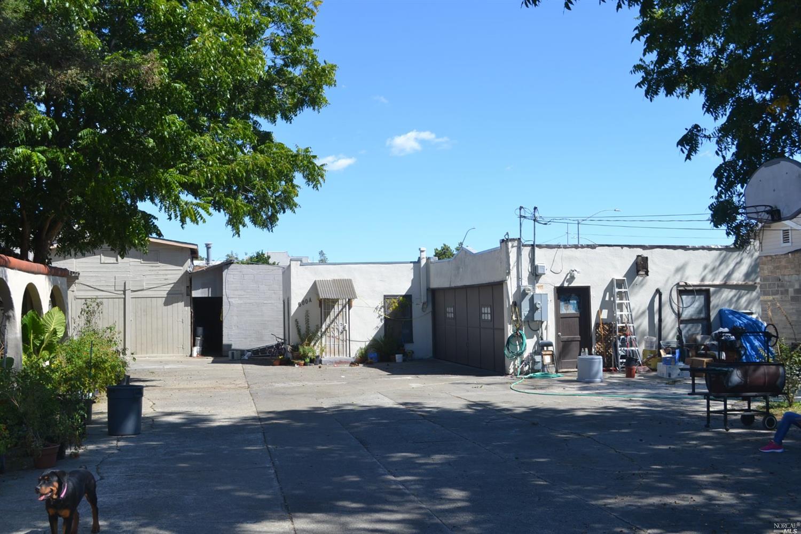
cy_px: 267
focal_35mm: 36
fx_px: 801
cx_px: 400
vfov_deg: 36.9
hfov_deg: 53.1
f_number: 7.1
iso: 100
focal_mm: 24
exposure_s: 1/200
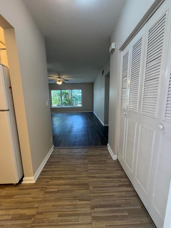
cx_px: 86
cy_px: 114
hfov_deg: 85.7
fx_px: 92
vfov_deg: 102.1
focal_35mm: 14
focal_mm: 2.22
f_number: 2.2
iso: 250
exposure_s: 1/120
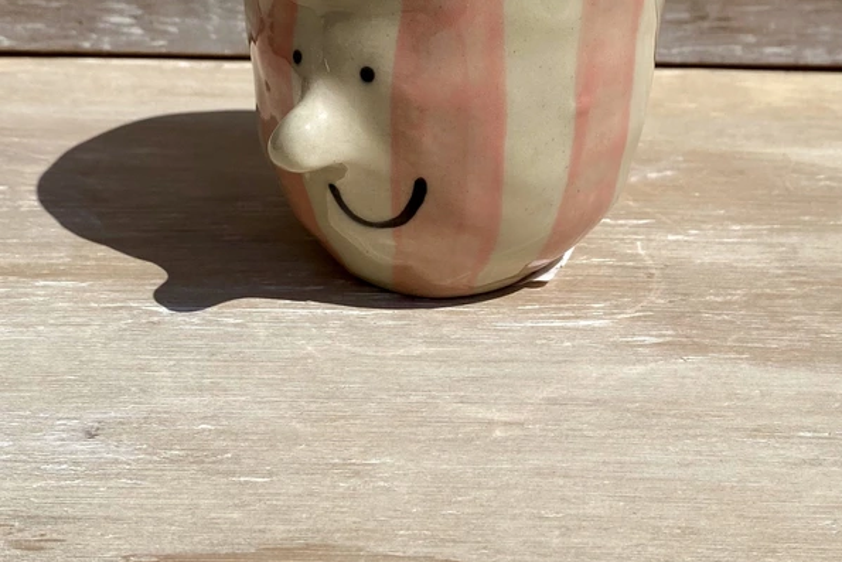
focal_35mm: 40
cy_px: 62
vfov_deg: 31.9
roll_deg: -0.8
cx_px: 466
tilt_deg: -21.7
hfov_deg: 48.4
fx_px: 936
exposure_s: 1/8197
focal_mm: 4.25
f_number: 1.8
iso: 32
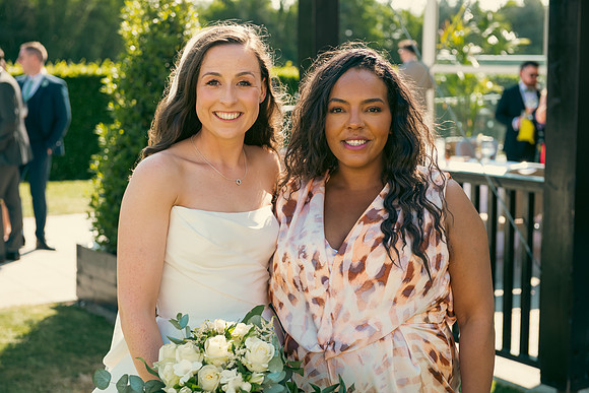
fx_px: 1080
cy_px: 196
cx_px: 294
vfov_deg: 20.6
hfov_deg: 30.5
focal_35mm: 66
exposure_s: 1/400
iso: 200
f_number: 5
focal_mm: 66
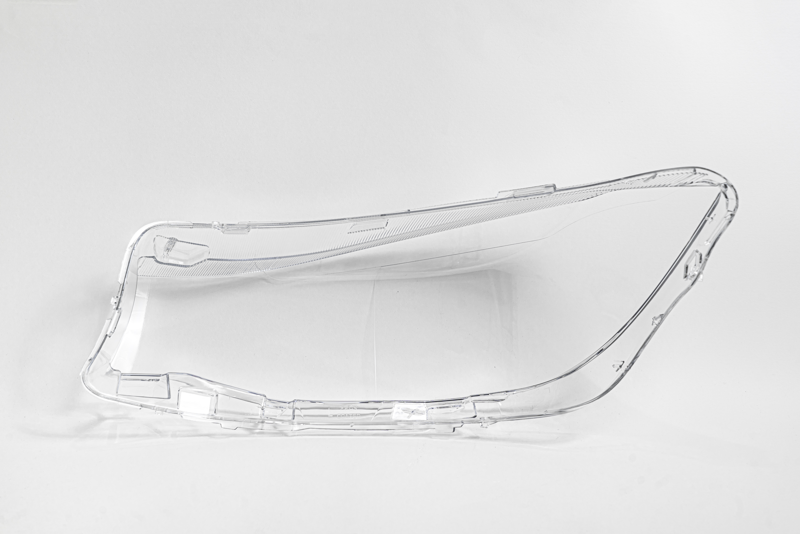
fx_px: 1533
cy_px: 267
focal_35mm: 69
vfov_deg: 19.7
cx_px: 400
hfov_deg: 29.2
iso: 100
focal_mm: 69
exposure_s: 1/125
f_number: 9
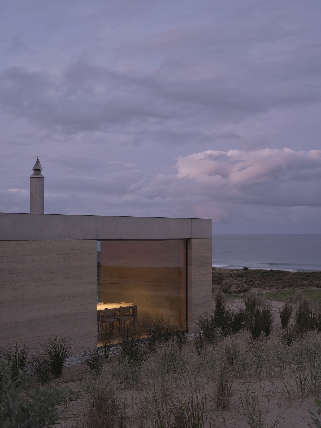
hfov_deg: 28.0
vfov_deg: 36.8
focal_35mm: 52
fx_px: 643
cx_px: 160
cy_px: 214
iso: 160
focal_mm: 66.3
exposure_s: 5
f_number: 16
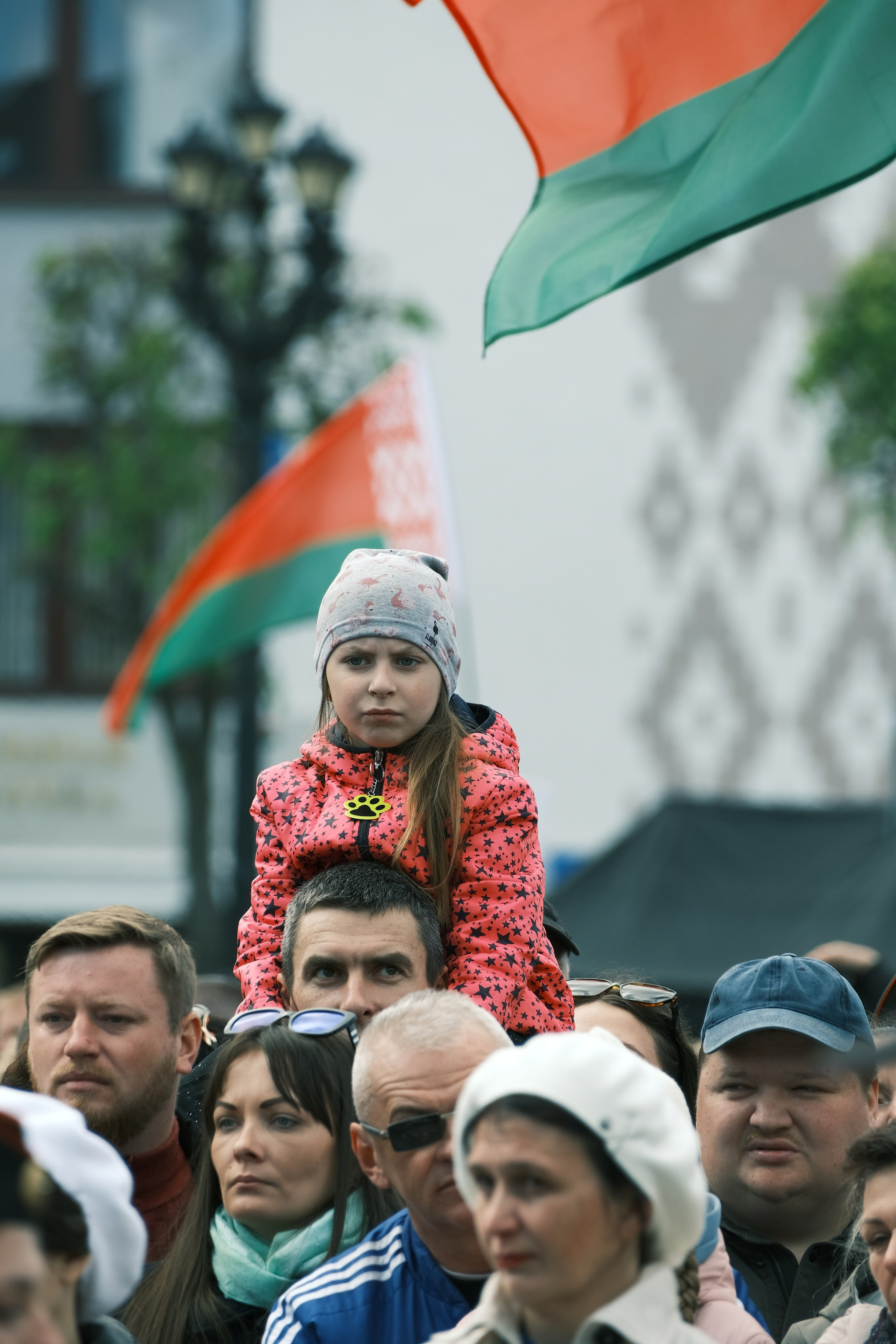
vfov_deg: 4.9
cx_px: 448
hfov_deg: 3.3
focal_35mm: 418
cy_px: 672
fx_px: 15604
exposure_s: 1/200
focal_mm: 278.4
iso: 200
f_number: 6.4
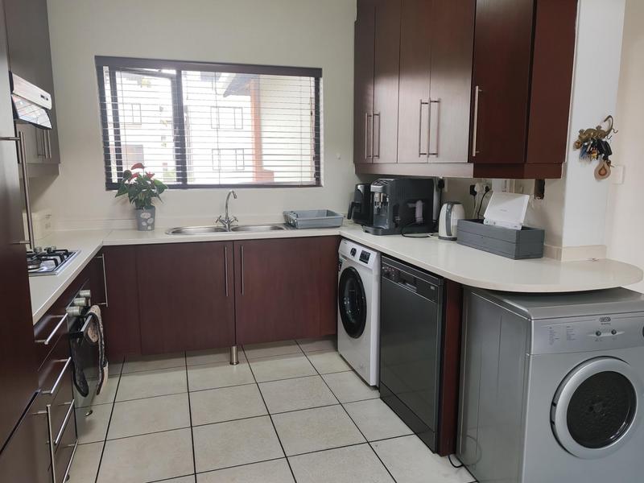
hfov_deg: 65.3
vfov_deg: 51.4
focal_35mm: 27
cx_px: 322
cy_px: 242
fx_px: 502
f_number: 1.9
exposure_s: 1/100
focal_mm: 6.12
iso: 200
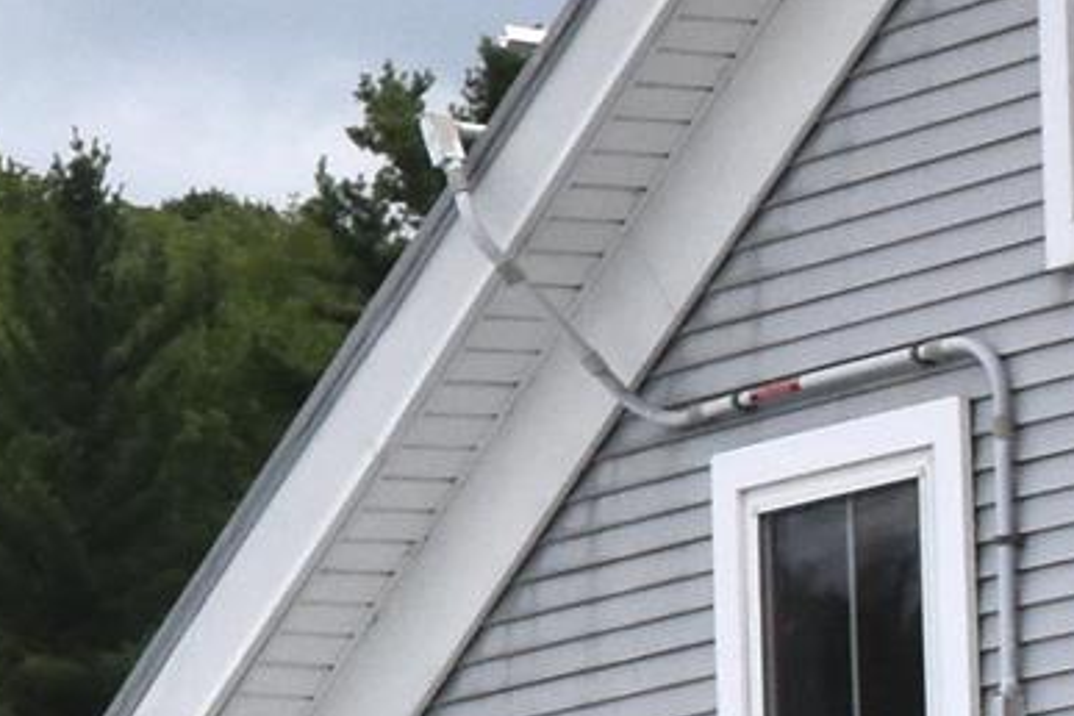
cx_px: -2040
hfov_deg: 5.1
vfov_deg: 3.6
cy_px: 747
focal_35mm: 381
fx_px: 11366
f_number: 8
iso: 560
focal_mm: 32
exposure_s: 1/500
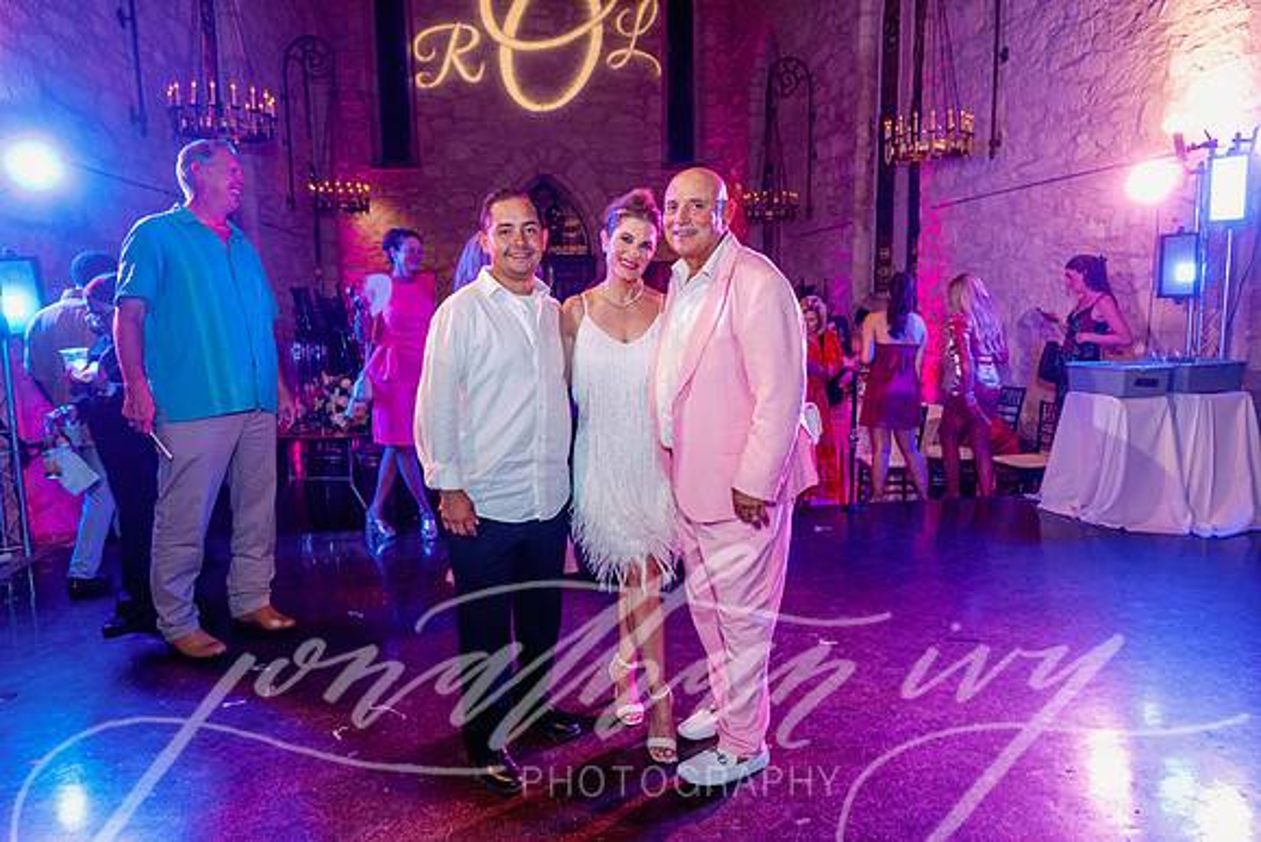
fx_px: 841
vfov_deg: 53.2
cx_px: 630
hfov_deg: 73.7
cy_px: 421
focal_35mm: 24
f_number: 3.5
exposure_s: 1/80
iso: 1600
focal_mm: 24
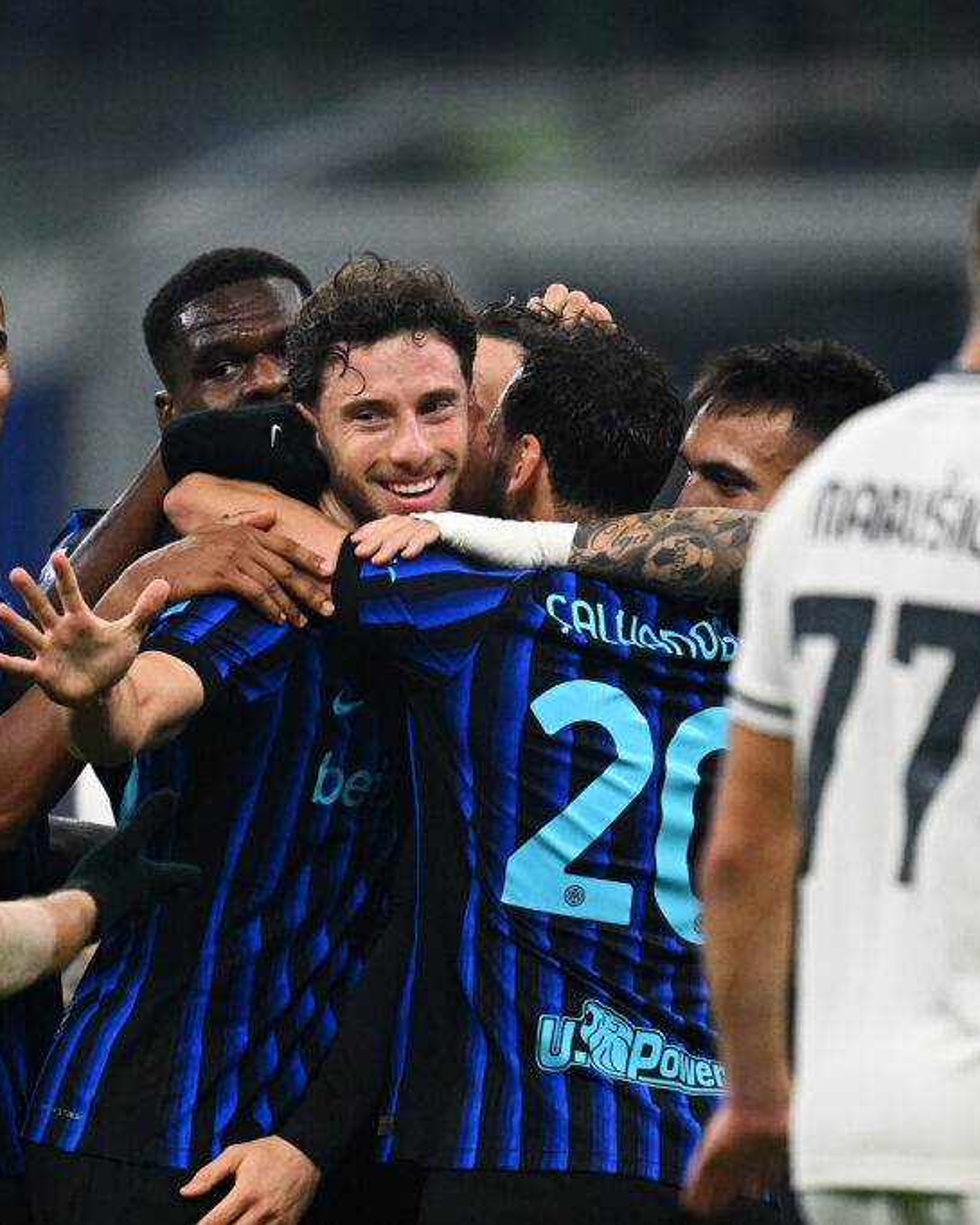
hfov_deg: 1.3
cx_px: 370
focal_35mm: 1186
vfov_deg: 1.6
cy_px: 612
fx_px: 42989
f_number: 4
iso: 3200
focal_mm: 560
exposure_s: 1/1600
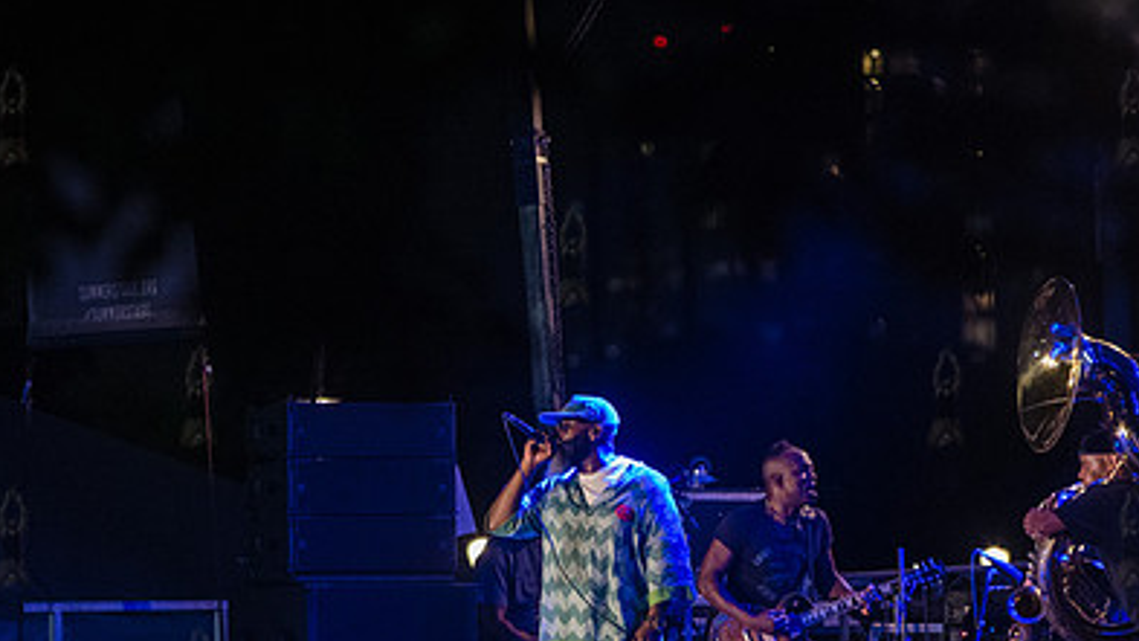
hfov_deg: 7.0
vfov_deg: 3.9
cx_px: 571
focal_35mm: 309
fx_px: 9332
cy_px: 535
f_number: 4
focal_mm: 200
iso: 6400
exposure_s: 1/320
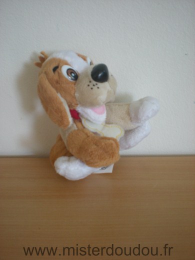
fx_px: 285
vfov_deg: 49.0
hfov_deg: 37.7
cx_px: 98
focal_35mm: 38
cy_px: 130
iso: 200
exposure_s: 1/23.1
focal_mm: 6.3
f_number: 3.1
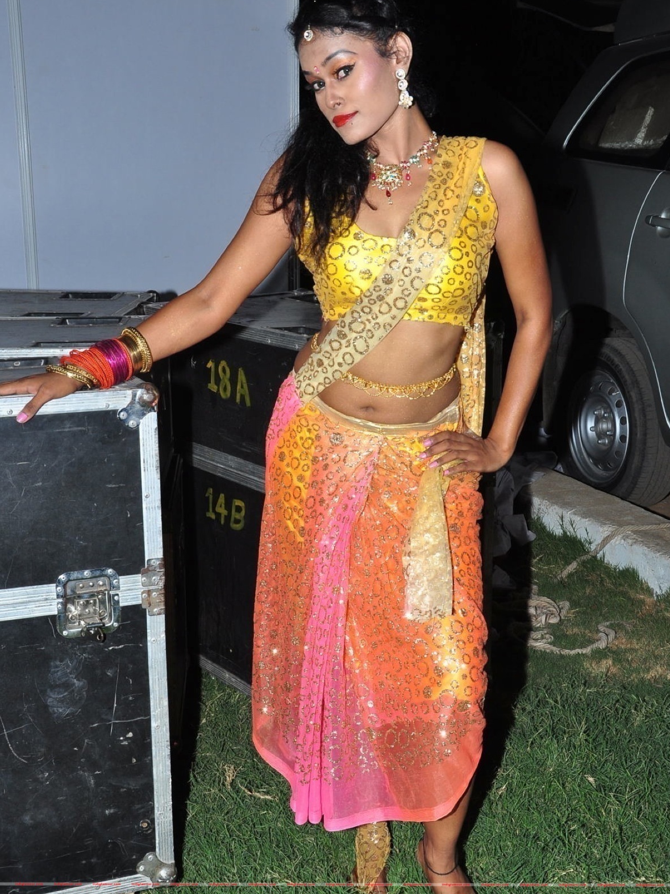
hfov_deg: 27.5
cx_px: 339
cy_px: 452
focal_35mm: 53
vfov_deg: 36.2
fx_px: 1368
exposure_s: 1/125
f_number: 10
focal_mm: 32
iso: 400
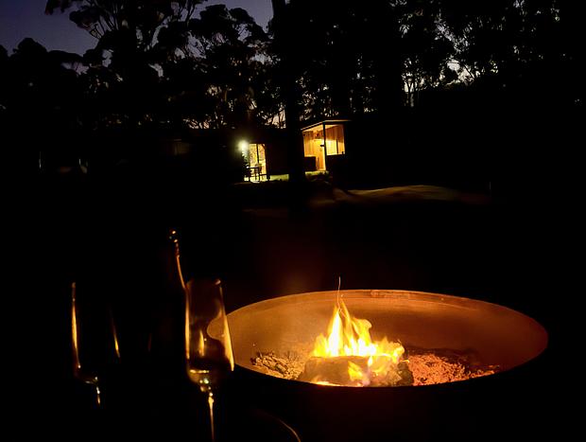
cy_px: 221
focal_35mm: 25
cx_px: 293
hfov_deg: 69.3
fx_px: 424
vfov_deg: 55.0
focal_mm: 6.86
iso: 12500
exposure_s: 1/15
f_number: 1.78
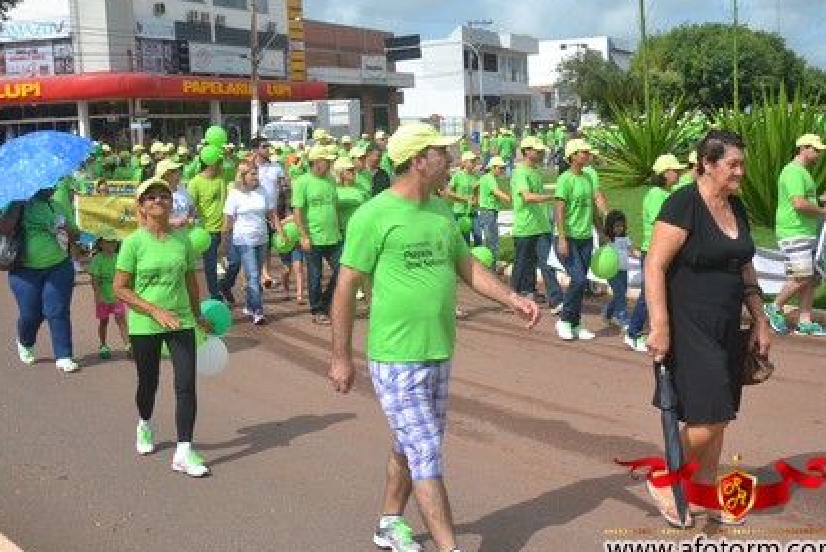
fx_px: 1193
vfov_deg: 26.0
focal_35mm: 52
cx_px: 438
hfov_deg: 38.2
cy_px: 285
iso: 100
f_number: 9
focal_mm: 32
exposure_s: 1/320
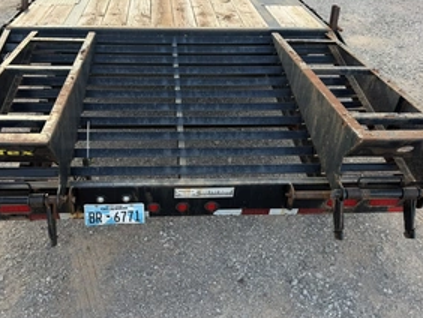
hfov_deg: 53.8
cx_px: 190
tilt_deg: -30.1
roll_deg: -3.5
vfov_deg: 41.8
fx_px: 416
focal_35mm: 34
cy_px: 154
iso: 80
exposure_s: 1/602
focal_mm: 6.76
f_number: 1.78
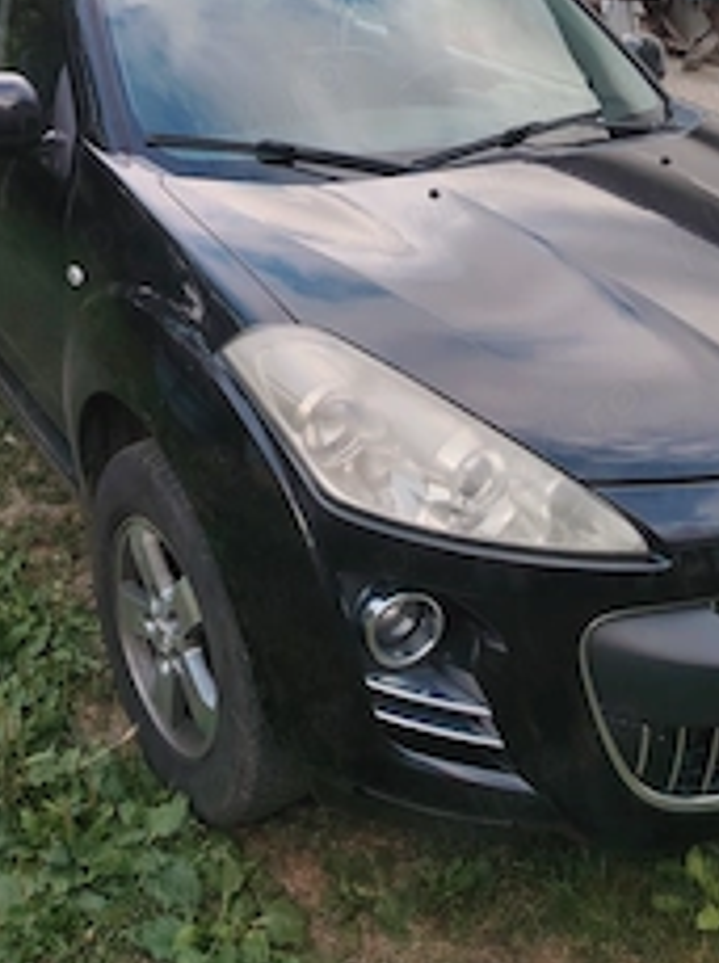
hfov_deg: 34.3
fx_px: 1166
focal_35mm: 42
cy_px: 227
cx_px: 357
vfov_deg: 43.3
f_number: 1.75
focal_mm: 5.25
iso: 100
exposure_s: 1/234
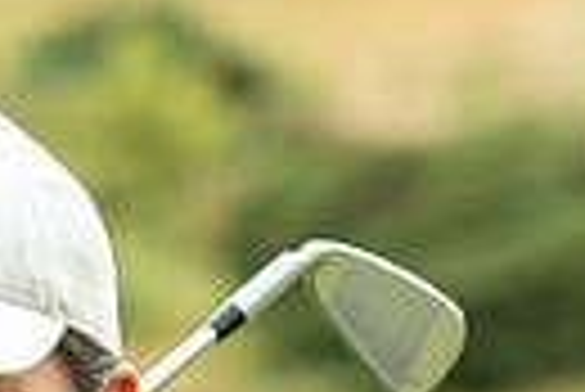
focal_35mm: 461
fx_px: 7500
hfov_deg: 4.5
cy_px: 808
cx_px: -93
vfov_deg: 3.0
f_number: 4.5
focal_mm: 98
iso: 200
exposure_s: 1/400
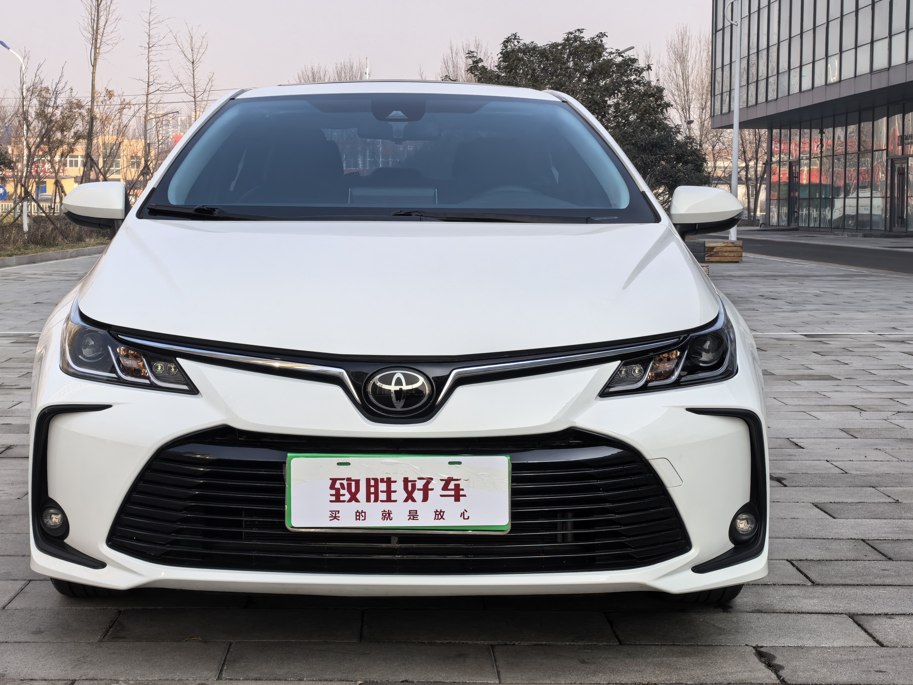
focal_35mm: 60
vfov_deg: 24.4
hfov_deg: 32.1
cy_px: 269
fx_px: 1583
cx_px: 393
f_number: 2
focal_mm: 5.75
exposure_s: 1/2079
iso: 160
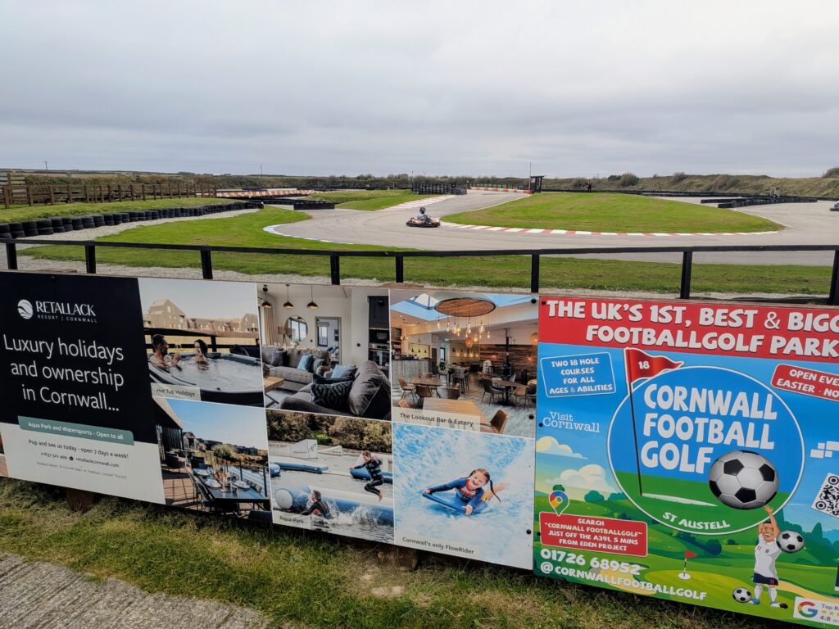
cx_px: 420
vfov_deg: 56.8
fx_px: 582
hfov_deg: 71.6
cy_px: 314
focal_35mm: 24
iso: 29
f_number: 1.7
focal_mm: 4.53
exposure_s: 1/459
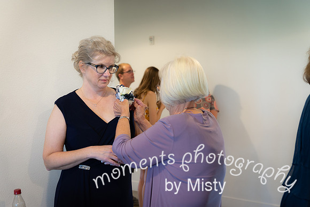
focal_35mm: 48
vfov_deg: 28.1
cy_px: 104
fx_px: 413
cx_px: 155
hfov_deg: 41.1
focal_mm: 48
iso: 640
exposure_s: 1/125
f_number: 3.2
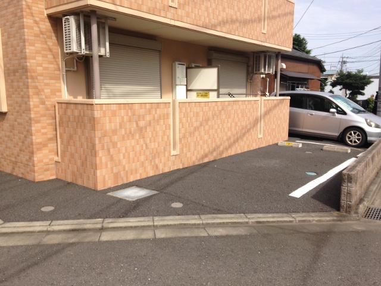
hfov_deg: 55.4
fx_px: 363
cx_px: 190
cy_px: 143
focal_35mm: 33
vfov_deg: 42.9
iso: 50
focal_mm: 4.12
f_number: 2.4
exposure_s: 1/1506
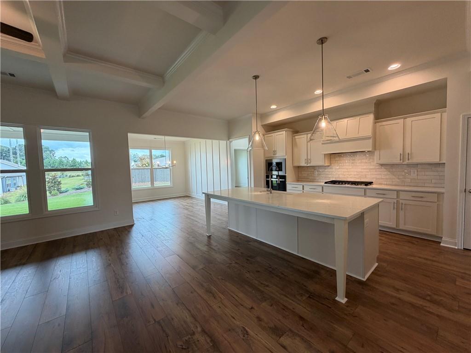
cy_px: 176
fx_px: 190
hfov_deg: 102.1
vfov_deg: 85.7
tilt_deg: -2.7
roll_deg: +2.1
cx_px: 236
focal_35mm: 14
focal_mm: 2.22
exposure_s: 1/120
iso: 160
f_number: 2.2
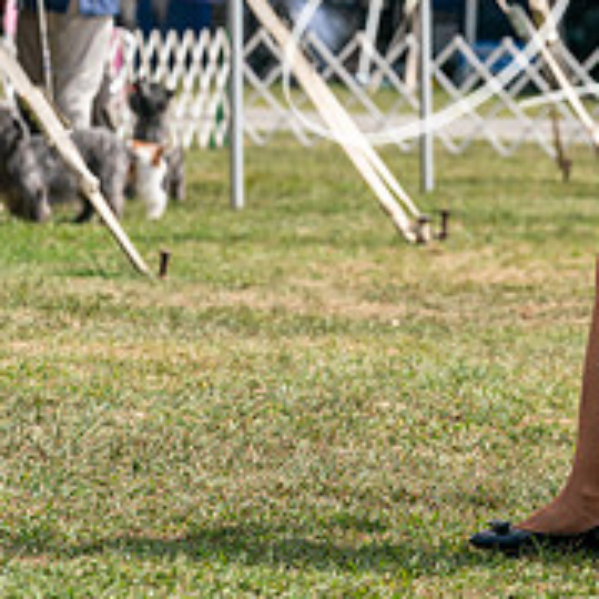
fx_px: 6852
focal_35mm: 350
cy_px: 205
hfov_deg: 5.0
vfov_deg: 5.0
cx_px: 765
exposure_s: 1/2000
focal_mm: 128
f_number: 5
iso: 320
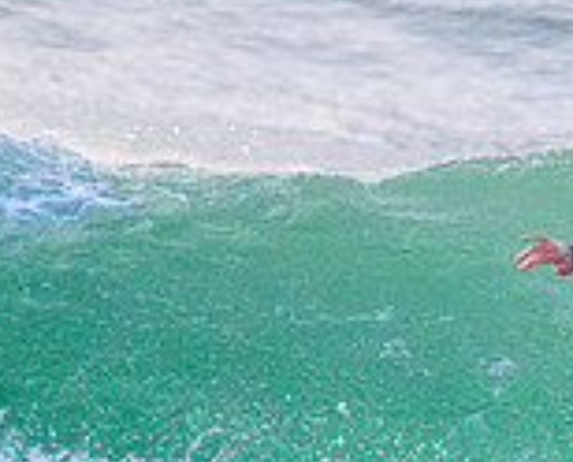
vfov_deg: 0.7
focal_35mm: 2291
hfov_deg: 0.8
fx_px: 38951
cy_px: 546
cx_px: 975
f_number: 11
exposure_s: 1/1600
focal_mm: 650
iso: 5600
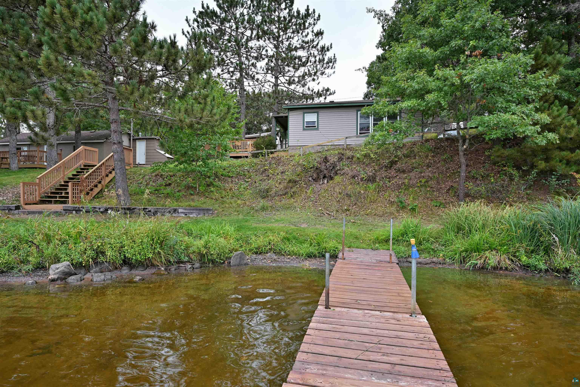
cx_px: 290
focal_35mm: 19
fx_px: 306
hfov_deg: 86.9
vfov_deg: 64.6
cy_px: 194
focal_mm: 19
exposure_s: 1/400
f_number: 5.6
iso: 250
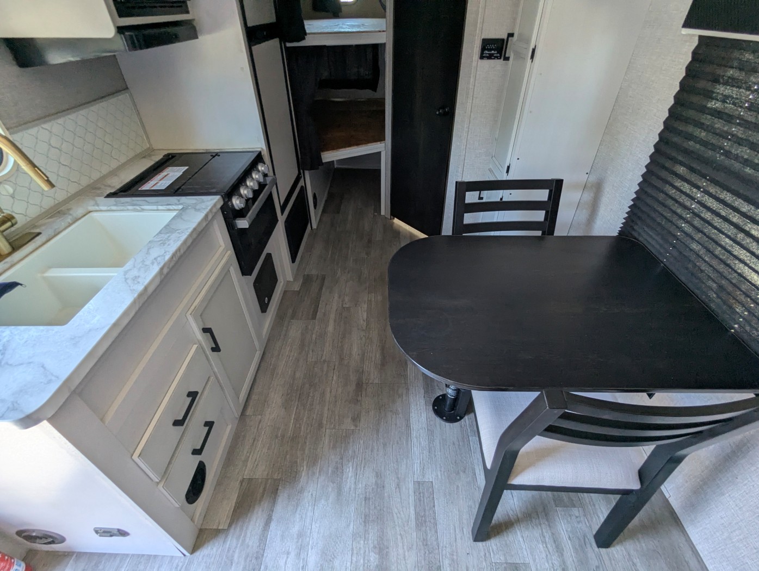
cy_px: 286
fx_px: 351
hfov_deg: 94.4
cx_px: 380
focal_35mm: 16
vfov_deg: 78.2
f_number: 2.2
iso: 106
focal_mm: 2.35
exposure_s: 1/53.8
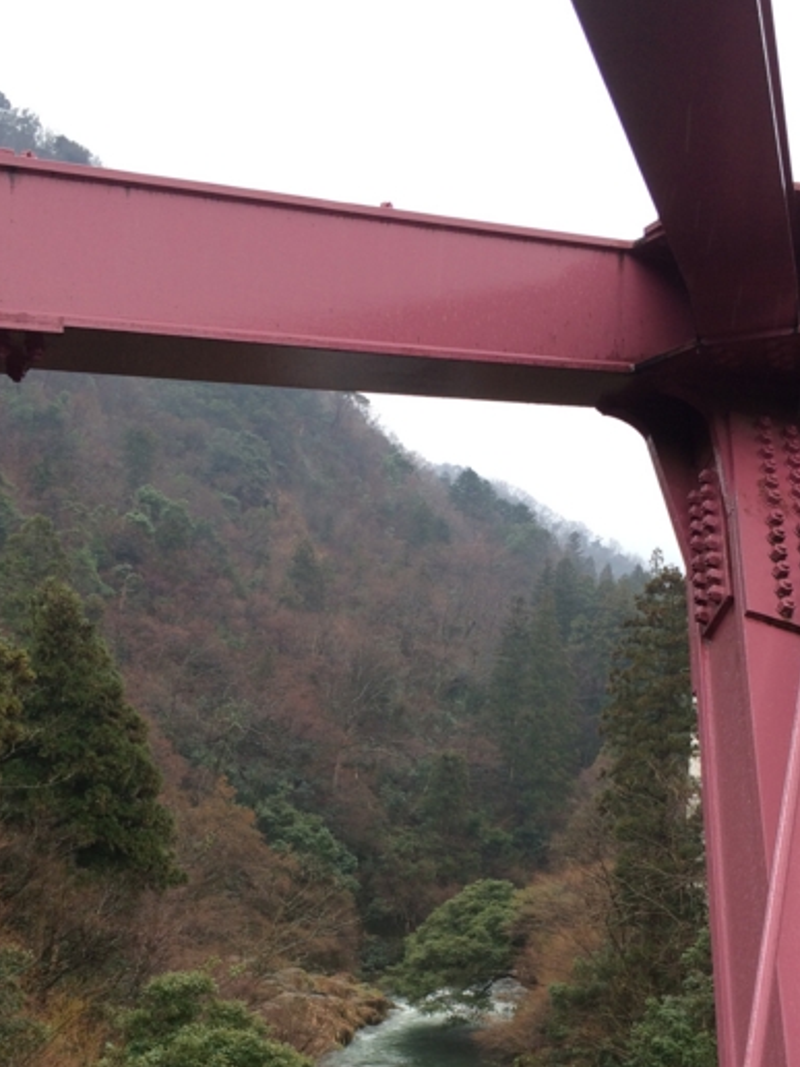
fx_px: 1387
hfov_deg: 32.2
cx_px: 432
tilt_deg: -1.9
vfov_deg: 40.7
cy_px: 815
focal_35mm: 45
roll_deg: -1.8
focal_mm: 4.15
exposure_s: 1/120
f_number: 2.2
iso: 40
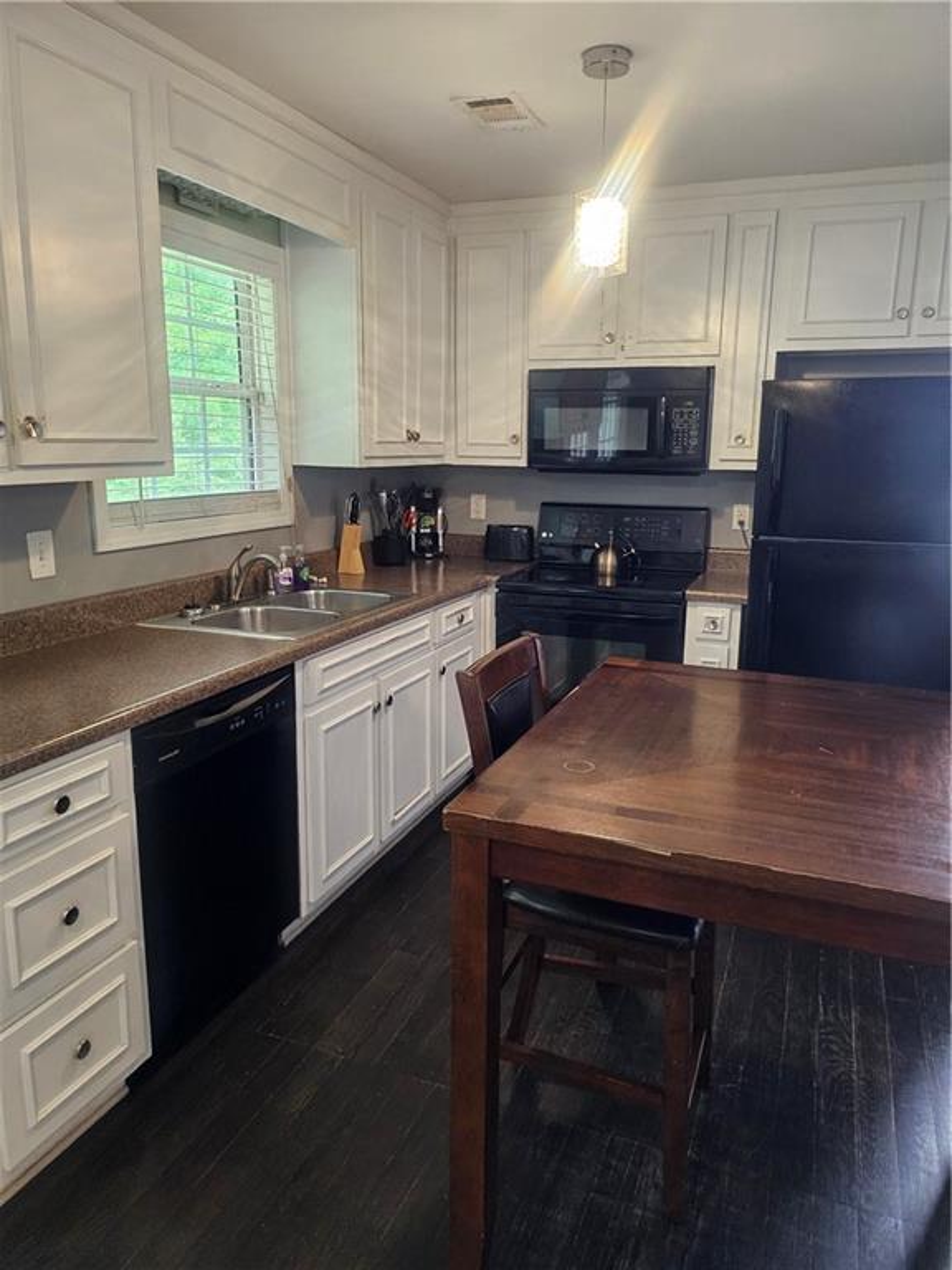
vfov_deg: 71.6
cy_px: 635
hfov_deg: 56.8
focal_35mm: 24
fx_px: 880
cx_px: 476
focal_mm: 5
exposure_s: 1/120
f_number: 1.8
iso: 1000
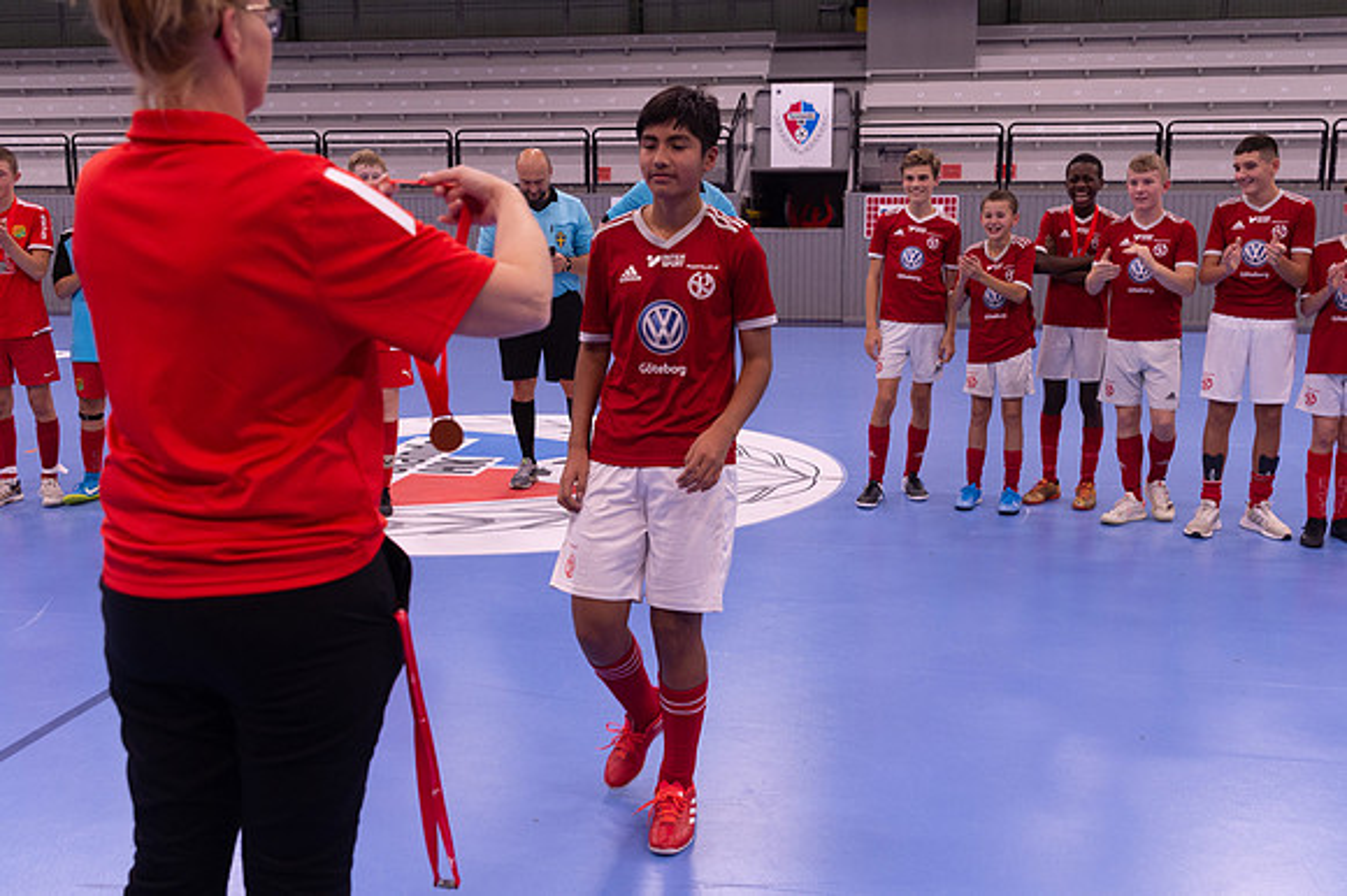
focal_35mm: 35
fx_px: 1309
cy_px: 448
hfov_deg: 54.5
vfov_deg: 37.8
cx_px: 674
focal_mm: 35
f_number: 3.5
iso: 2000
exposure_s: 1/200
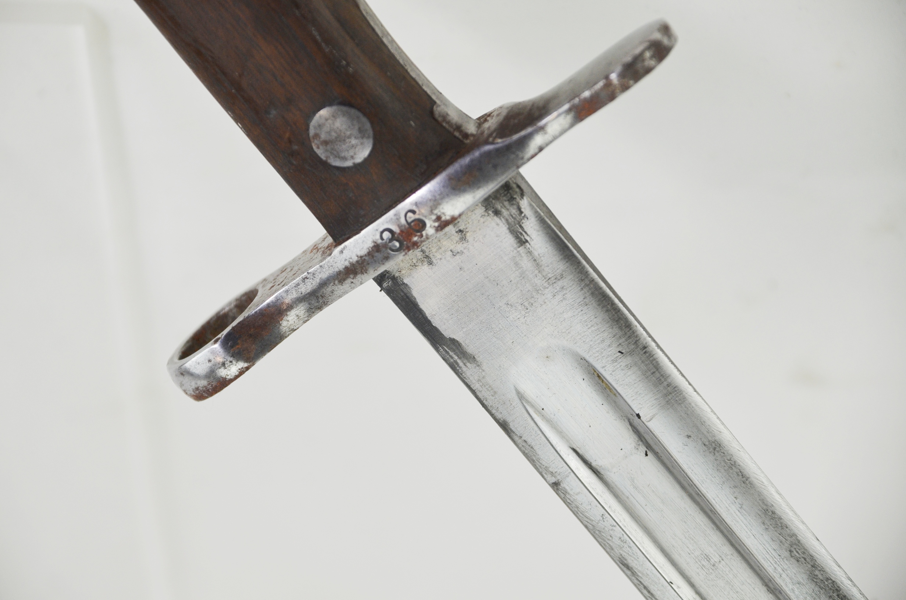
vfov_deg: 6.8
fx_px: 5086
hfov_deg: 10.2
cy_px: 300
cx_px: 453
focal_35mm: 202
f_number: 5.6
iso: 640
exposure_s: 1/250
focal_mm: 135
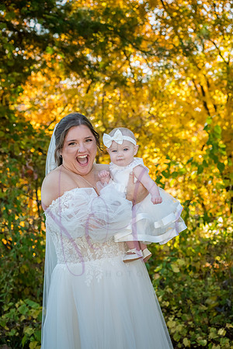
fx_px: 777
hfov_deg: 17.1
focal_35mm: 80
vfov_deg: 25.4
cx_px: 116
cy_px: 174
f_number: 6.3
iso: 800
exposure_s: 1/320
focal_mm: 80
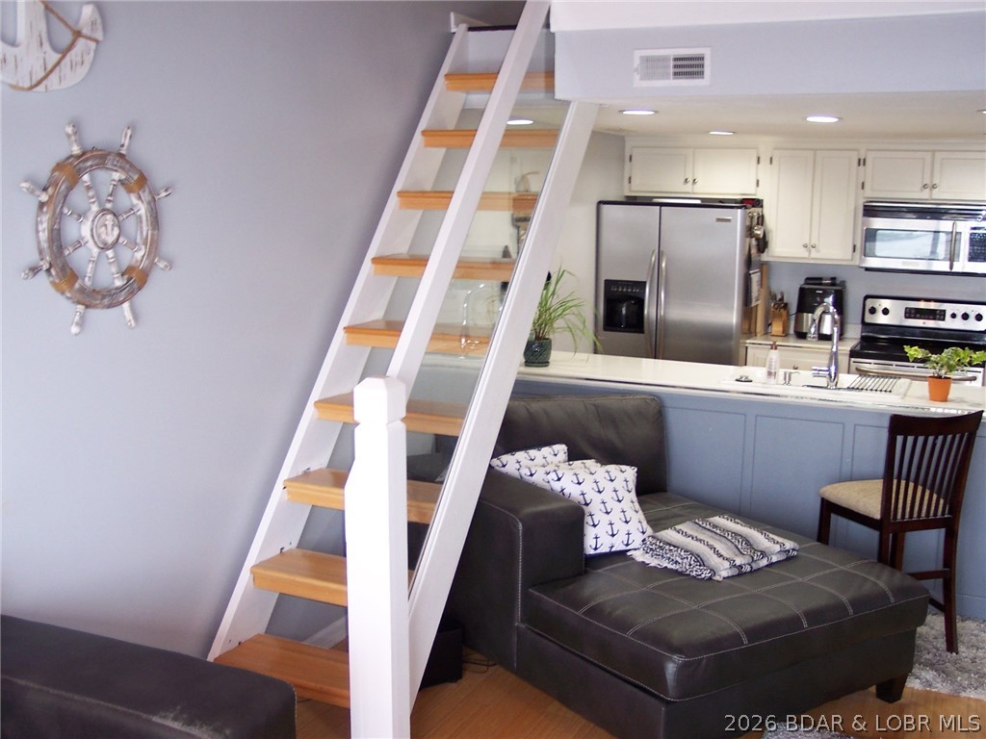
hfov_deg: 49.0
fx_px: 1082
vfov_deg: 37.7
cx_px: 493
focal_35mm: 38
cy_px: 370
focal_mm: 8
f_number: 2.8
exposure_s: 1/45
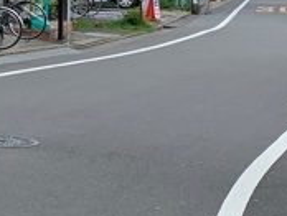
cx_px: -285
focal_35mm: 153
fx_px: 1270
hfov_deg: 11.6
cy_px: -38
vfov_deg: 9.6
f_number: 1.8
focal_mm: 4.25
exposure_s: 1/1748
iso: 25
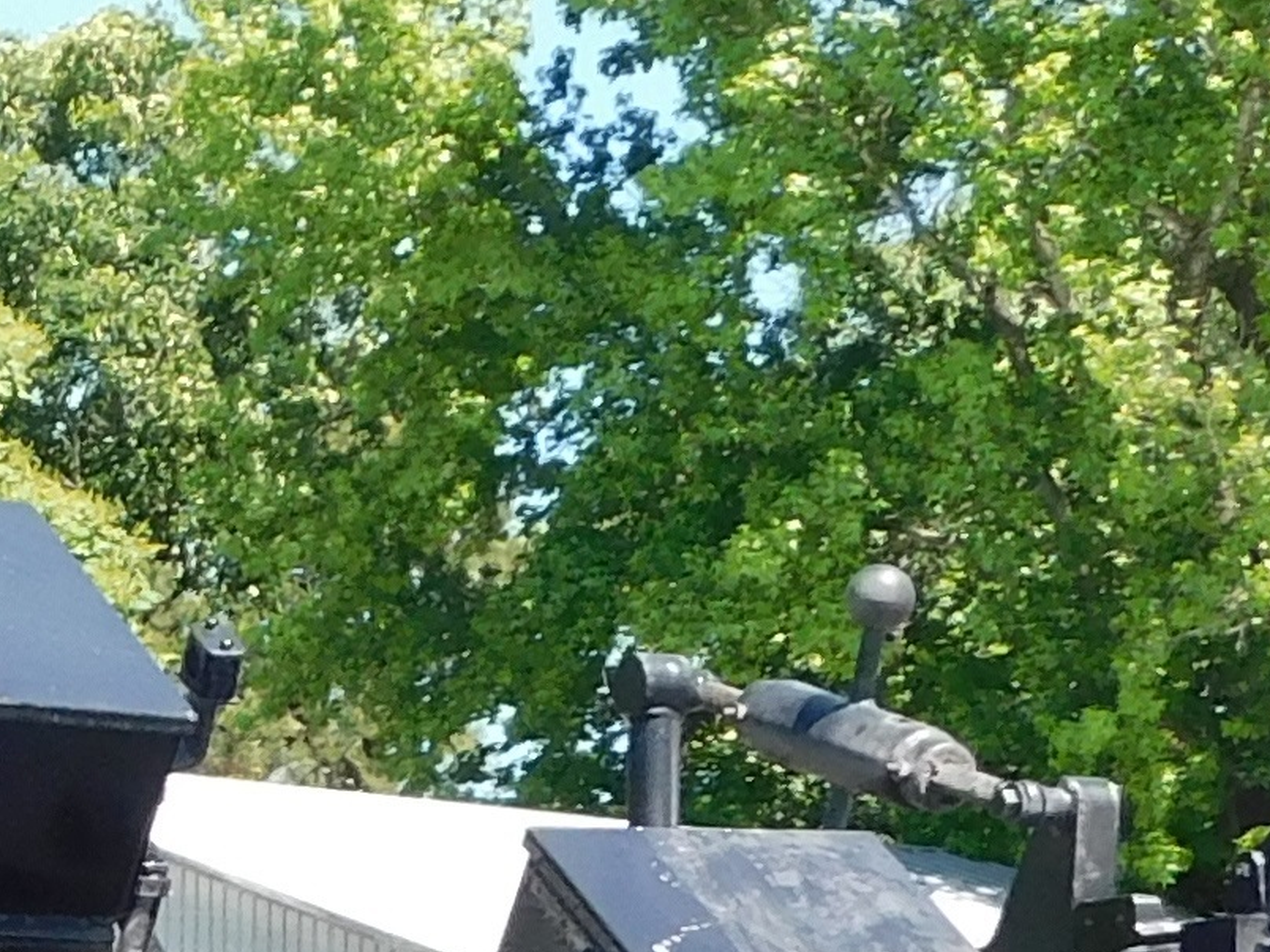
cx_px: -987
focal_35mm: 172
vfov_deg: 8.5
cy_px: 1211
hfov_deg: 10.8
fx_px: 6310
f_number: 3.2
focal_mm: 5.3
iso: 125
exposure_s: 1/400
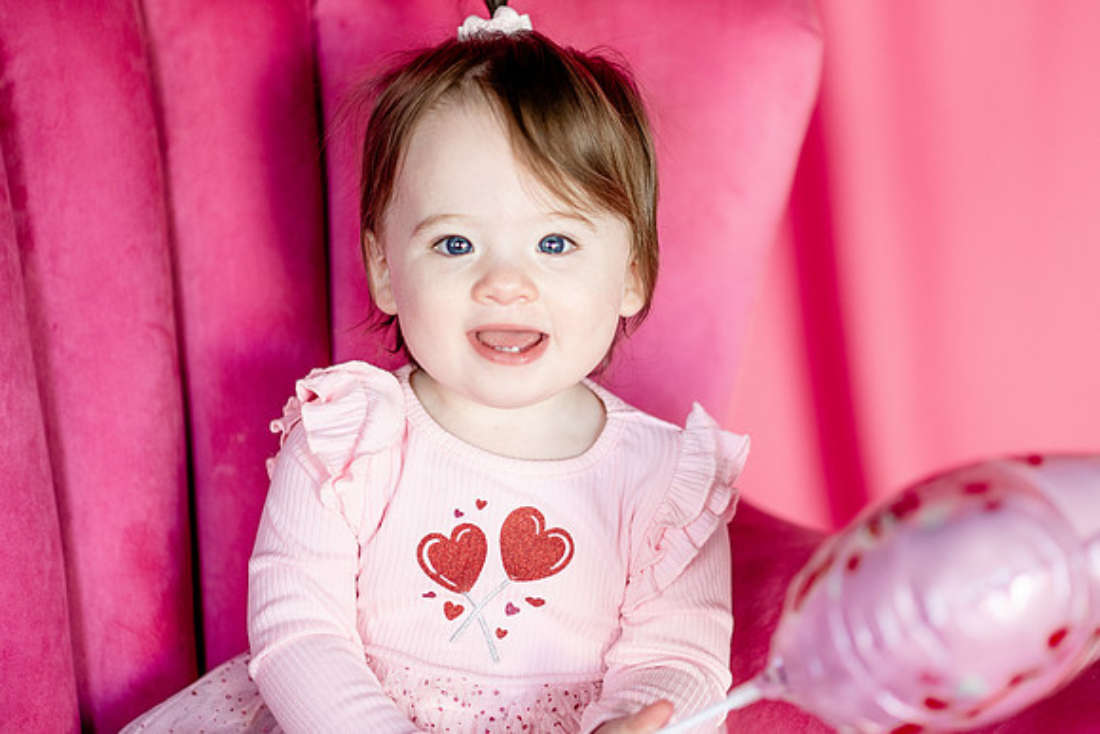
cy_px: 373
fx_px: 2893
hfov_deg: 21.5
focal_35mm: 95
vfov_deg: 14.5
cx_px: 613
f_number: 2
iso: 500
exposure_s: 1/160
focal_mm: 85
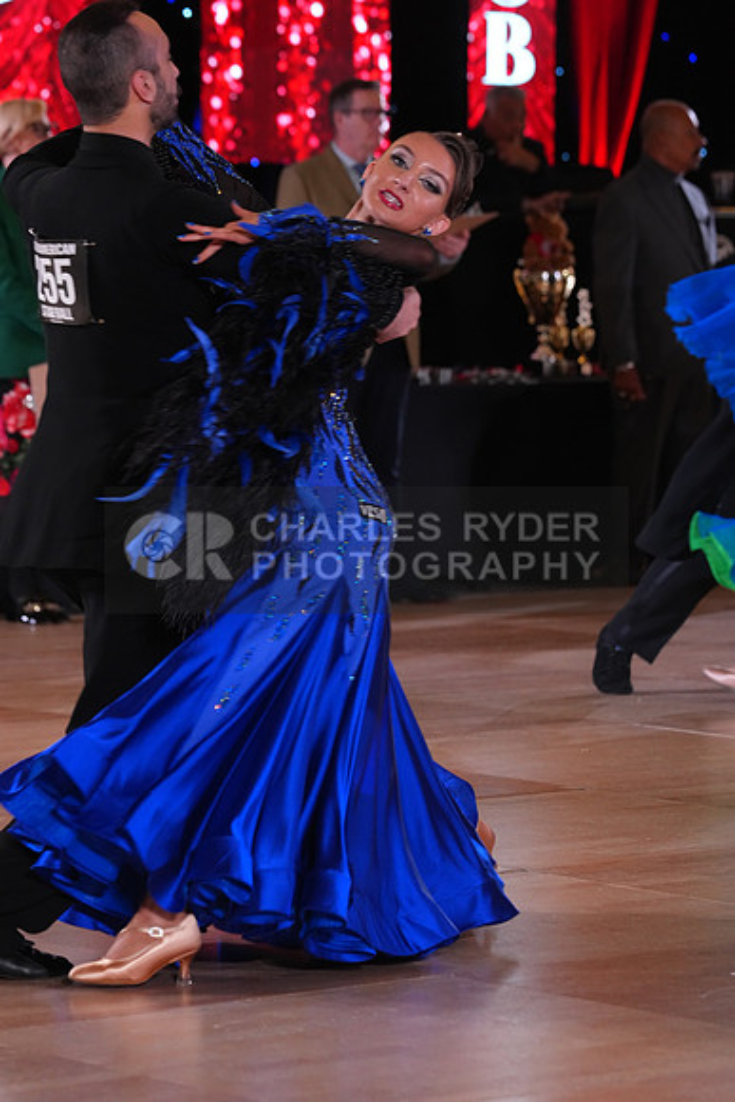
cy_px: 551
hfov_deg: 8.6
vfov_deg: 12.9
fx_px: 4866
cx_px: 368
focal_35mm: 159
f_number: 5.6
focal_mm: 159
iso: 3200
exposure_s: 1/250
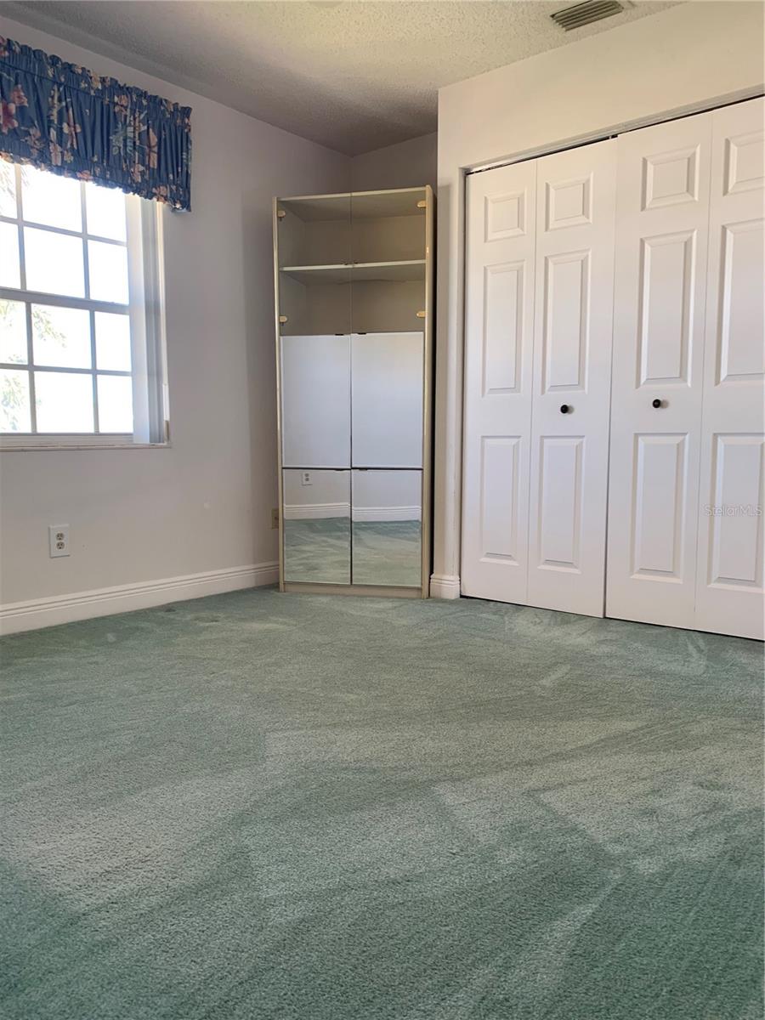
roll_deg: -0.9
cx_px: 382
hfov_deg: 53.1
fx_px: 766
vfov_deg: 67.3
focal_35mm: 26
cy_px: 510
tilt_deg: -5.8
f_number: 1.8
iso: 64
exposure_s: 1/60
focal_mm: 4.25
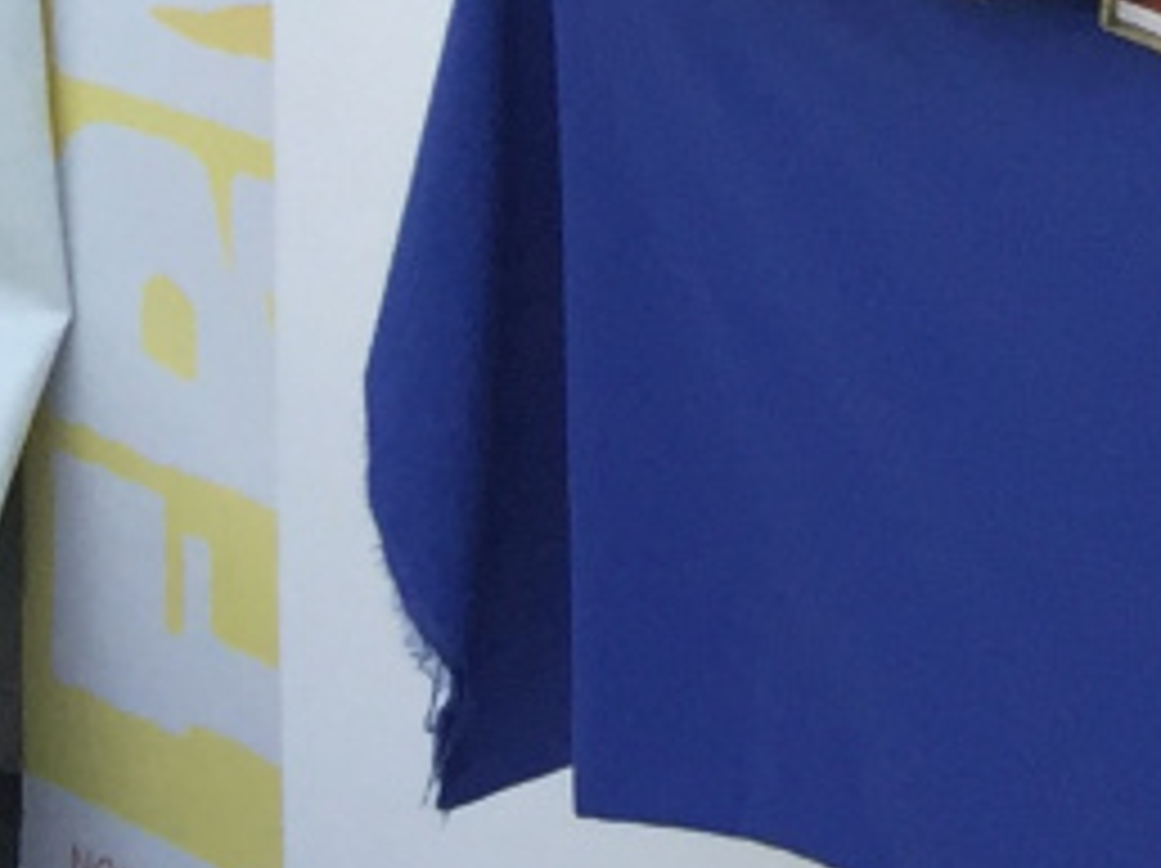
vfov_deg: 7.4
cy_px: -1561
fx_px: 6031
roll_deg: -1.5
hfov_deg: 9.3
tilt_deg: -5.7
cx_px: 3159
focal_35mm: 180
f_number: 2.2
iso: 32
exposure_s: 1/920
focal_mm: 4.15
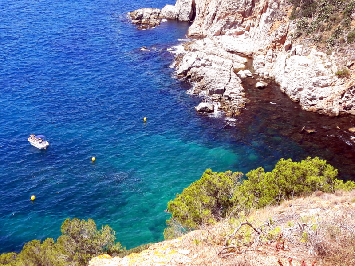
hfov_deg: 63.4
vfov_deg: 49.7
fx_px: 287
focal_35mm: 28
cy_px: 133
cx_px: 178
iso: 40
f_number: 1.9
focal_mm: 3.7
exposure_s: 1/767
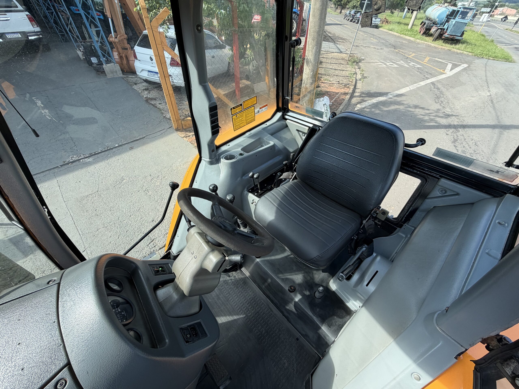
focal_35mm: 14
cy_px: 194
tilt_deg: -44.4
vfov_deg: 85.7
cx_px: 260
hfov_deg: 102.1
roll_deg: -0.3
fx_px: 210
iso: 50
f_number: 2.2
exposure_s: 1/398
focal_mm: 2.22
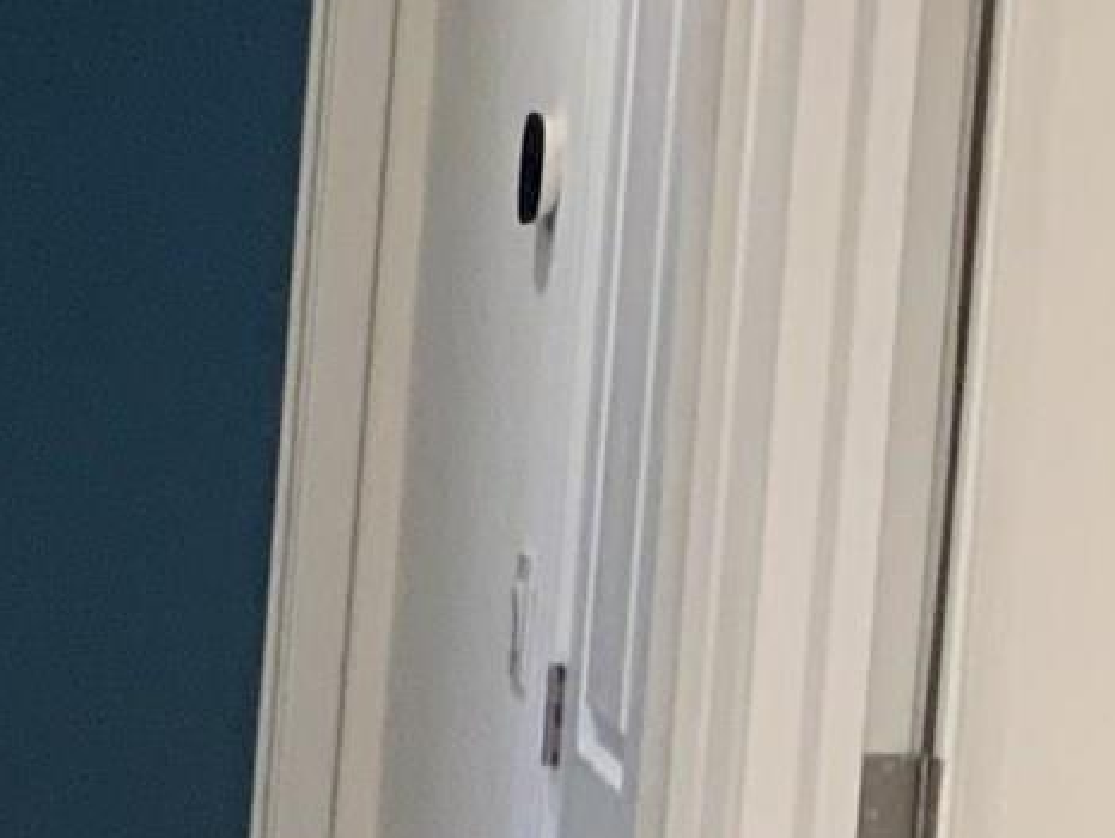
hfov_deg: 8.7
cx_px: -2170
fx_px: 6155
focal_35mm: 191
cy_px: 1283
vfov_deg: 7.6
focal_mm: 3
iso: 80
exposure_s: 1/60
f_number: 1.8
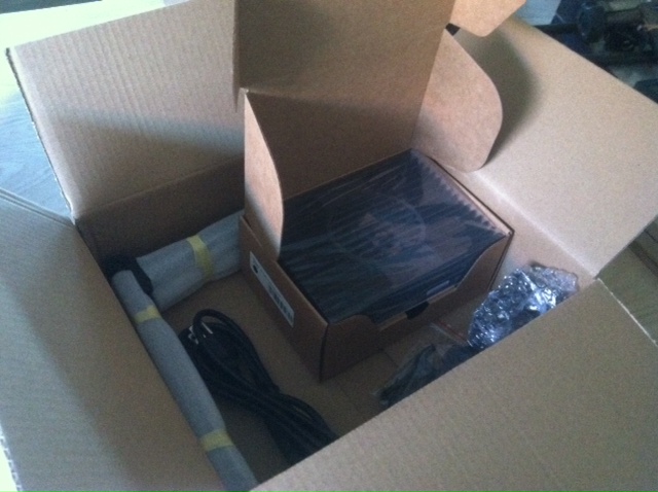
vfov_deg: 40.6
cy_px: 246
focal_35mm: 35
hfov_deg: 52.7
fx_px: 664
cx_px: 329
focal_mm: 3.85
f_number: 2.8
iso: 1000
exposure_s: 1/15
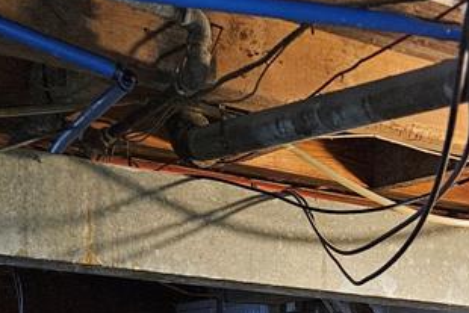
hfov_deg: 25.3
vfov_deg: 15.7
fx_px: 1030
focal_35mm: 79
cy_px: 491
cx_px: 357
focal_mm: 5.4
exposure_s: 1/40
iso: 640
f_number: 1.8
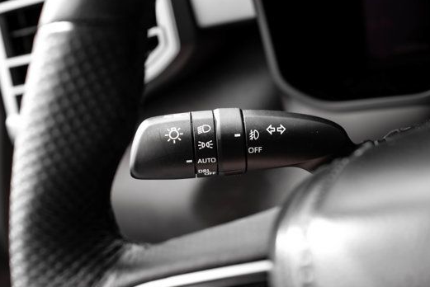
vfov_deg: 25.1
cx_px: 208
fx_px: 645
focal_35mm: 54
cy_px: 140
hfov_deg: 36.8
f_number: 5
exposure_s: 1/320
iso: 640
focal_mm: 44
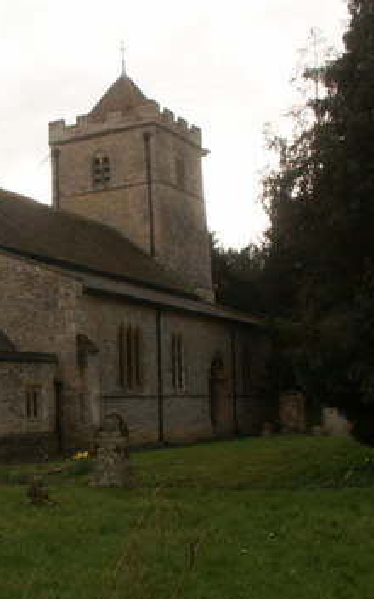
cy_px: 284
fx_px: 881
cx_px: -34
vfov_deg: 37.5
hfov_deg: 22.6
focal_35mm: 54
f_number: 6.7
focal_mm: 7.21
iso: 100
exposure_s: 1/250
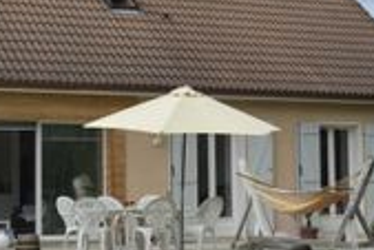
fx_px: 1217
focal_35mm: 117
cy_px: 61
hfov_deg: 17.5
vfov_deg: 11.7
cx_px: 208
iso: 100
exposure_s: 1/200
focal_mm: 22
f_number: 7.1
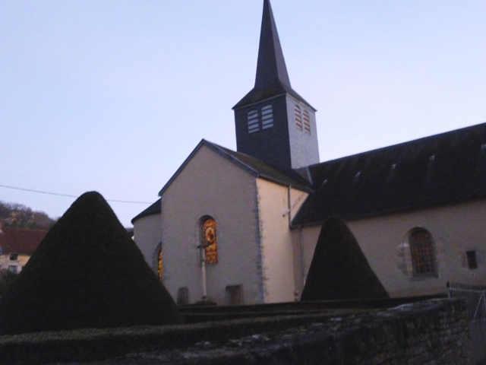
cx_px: 243
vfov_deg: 39.7
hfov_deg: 51.4
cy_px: 182
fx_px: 505
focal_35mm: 36
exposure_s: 1/13
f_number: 3.6
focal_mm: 6.5
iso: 800
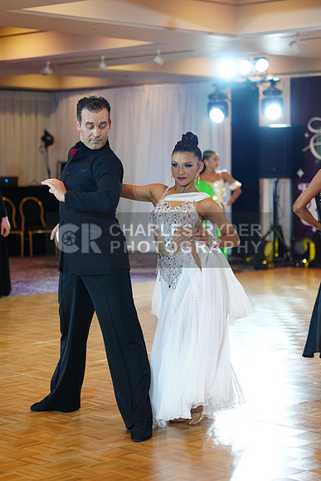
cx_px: 160
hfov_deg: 16.3
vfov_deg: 24.2
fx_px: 1123
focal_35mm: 84
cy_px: 240
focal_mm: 84
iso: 2000
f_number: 2.8
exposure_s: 1/400
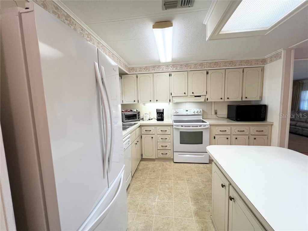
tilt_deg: -5.4
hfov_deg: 106.2
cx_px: 154
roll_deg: +2.0
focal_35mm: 13
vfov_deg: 89.9
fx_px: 116
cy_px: 116
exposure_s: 1/120
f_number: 1.8
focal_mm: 1.57
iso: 200
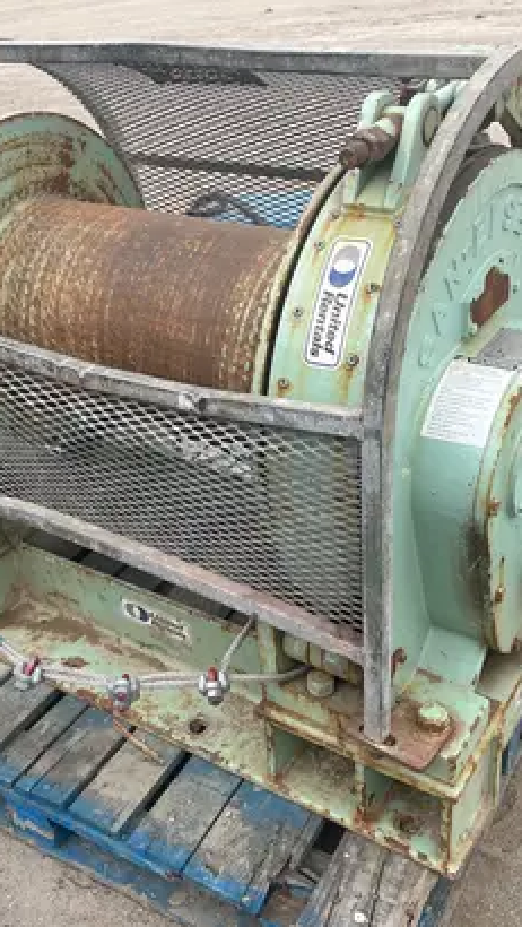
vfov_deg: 52.8
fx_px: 934
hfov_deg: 31.2
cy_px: 462
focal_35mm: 38
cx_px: 246
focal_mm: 5.1
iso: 50
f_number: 1.6
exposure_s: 1/975
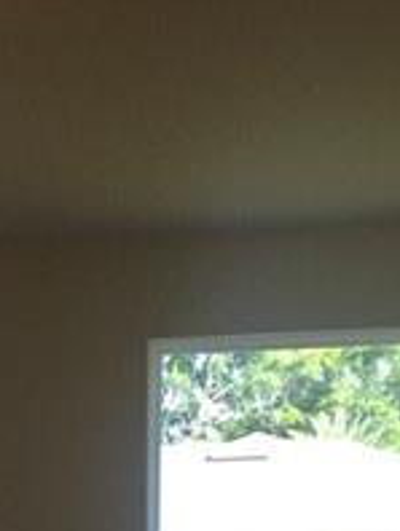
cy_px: 721
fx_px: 1968
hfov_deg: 11.3
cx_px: -153
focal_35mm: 128
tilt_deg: -7.1
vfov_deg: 14.6
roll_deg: +1.9
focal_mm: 4.12
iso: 50
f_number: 2.4
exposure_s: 1/120
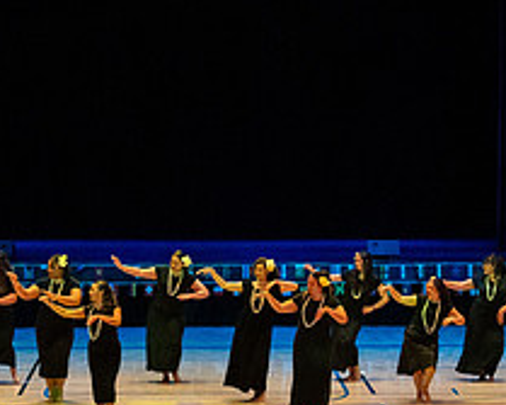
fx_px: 2440
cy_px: 310
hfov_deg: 11.8
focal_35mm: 163
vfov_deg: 9.5
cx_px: 215
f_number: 4
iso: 14400
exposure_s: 1/250
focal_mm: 62
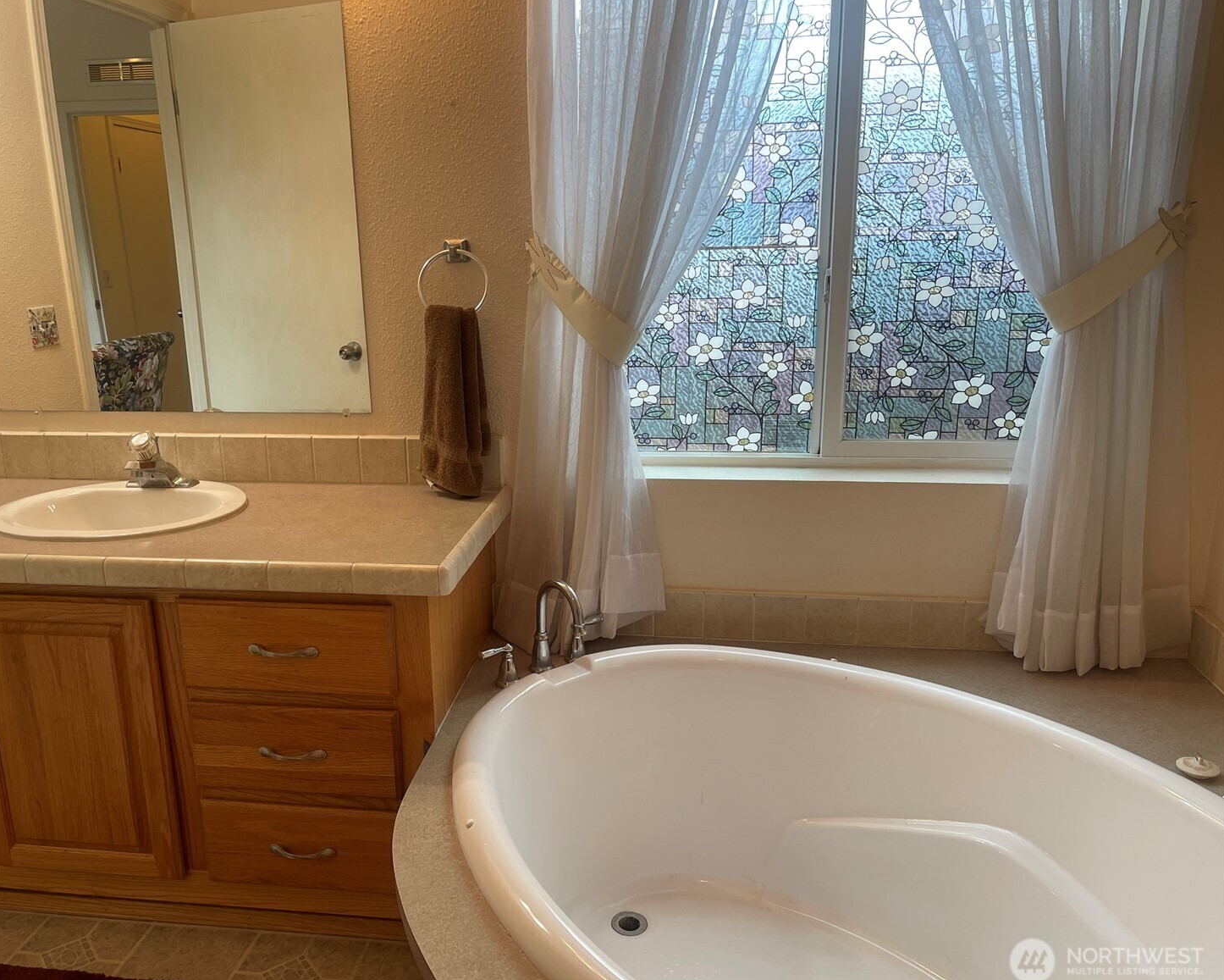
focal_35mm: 27
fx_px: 978
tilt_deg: -15.4
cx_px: 552
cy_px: 487
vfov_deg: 53.2
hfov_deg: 63.9
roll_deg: +1.2
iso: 64
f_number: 1.6
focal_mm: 5.1
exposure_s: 1/120
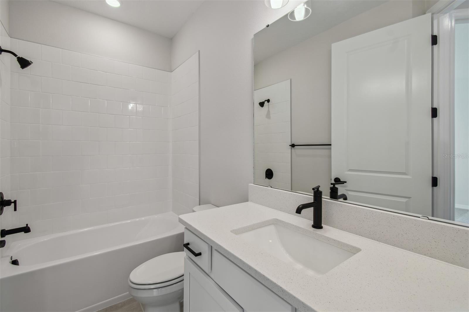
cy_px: 156
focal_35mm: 15
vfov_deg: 77.3
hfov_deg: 100.4
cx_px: 234
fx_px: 195
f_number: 7.1
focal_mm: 10
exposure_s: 1/30
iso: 100
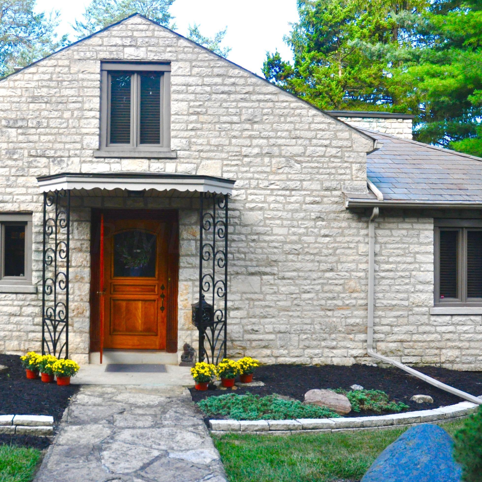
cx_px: 137
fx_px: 551
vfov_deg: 47.2
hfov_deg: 46.0
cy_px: 238
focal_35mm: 35
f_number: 5.6
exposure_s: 1/1250
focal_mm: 18
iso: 1600
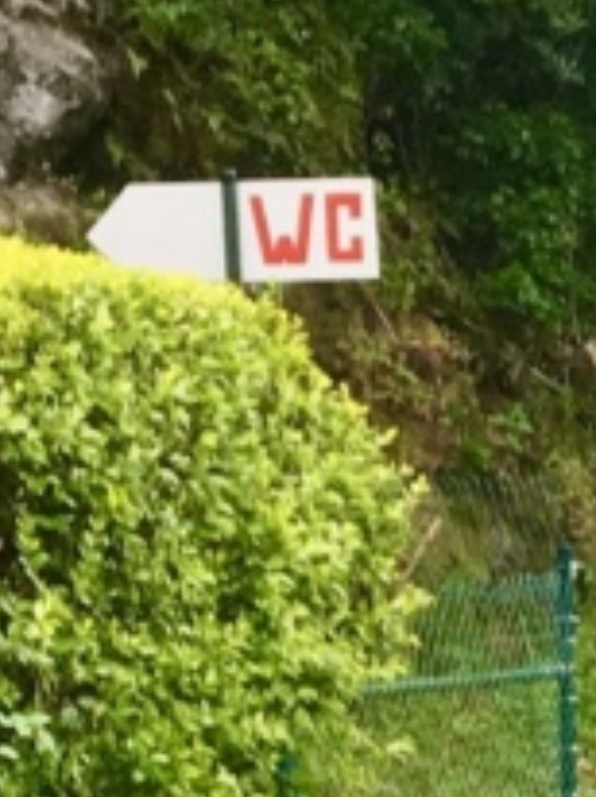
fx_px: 4325
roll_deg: +0.8
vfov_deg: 10.0
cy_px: 1408
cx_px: 960
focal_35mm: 188
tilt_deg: -10.6
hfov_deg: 7.7
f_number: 2.2
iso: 40
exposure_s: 1/100
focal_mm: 4.15
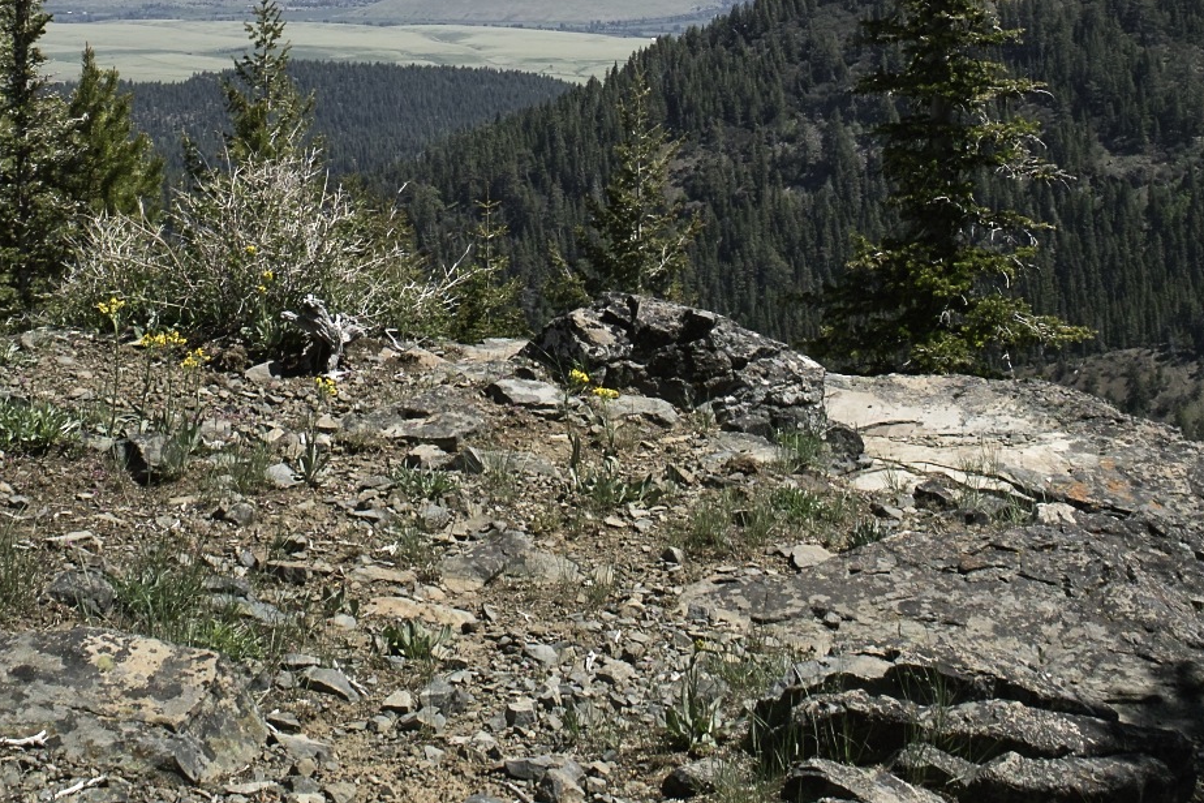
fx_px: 2675
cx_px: 463
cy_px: -280
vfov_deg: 16.1
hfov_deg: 25.3
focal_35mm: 80
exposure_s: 1/200
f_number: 8
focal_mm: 16.6
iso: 100
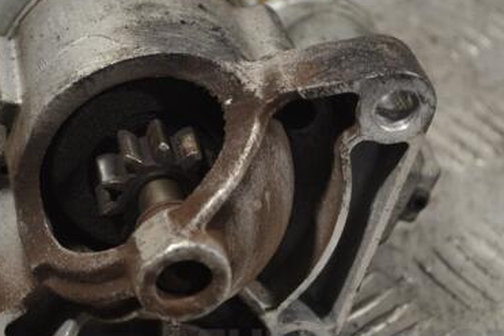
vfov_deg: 13.4
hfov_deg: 20.0
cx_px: 173
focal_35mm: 102
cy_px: 169
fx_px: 1427
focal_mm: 42
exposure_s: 1/80
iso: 400
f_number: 5.3
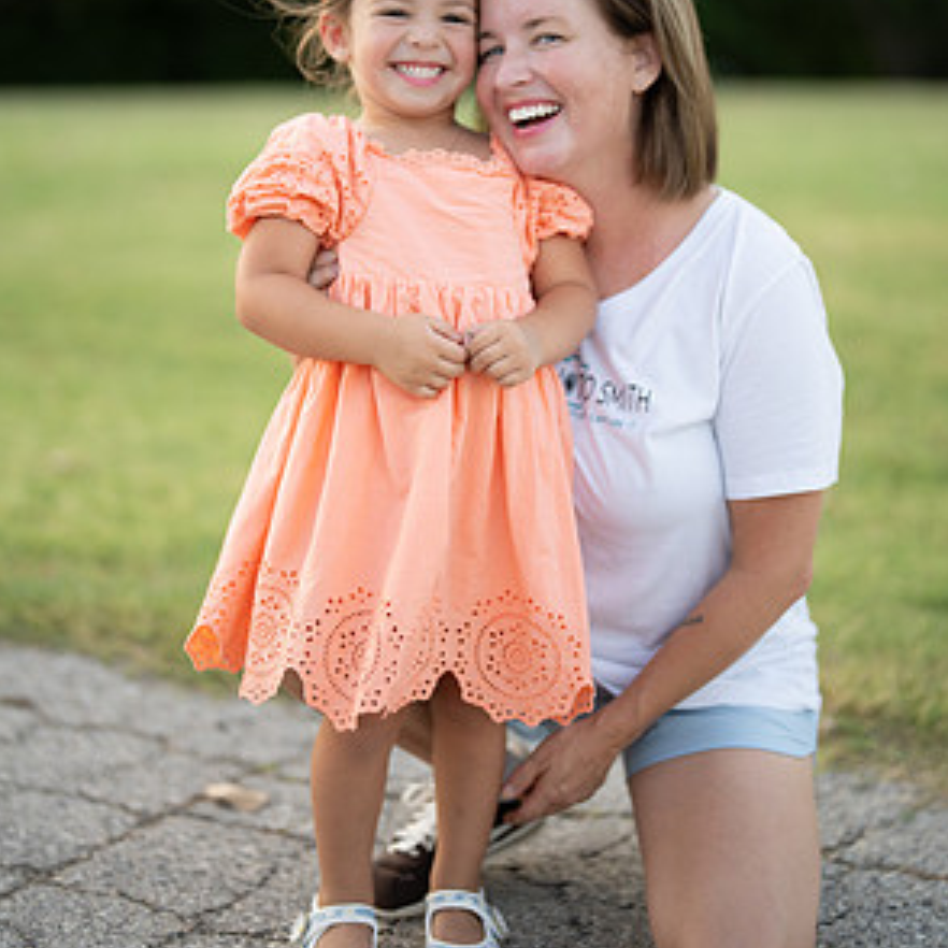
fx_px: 2014
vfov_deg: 26.3
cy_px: 316
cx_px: 471
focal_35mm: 65
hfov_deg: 26.5
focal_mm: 50
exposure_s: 1/1000
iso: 250
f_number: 1.2
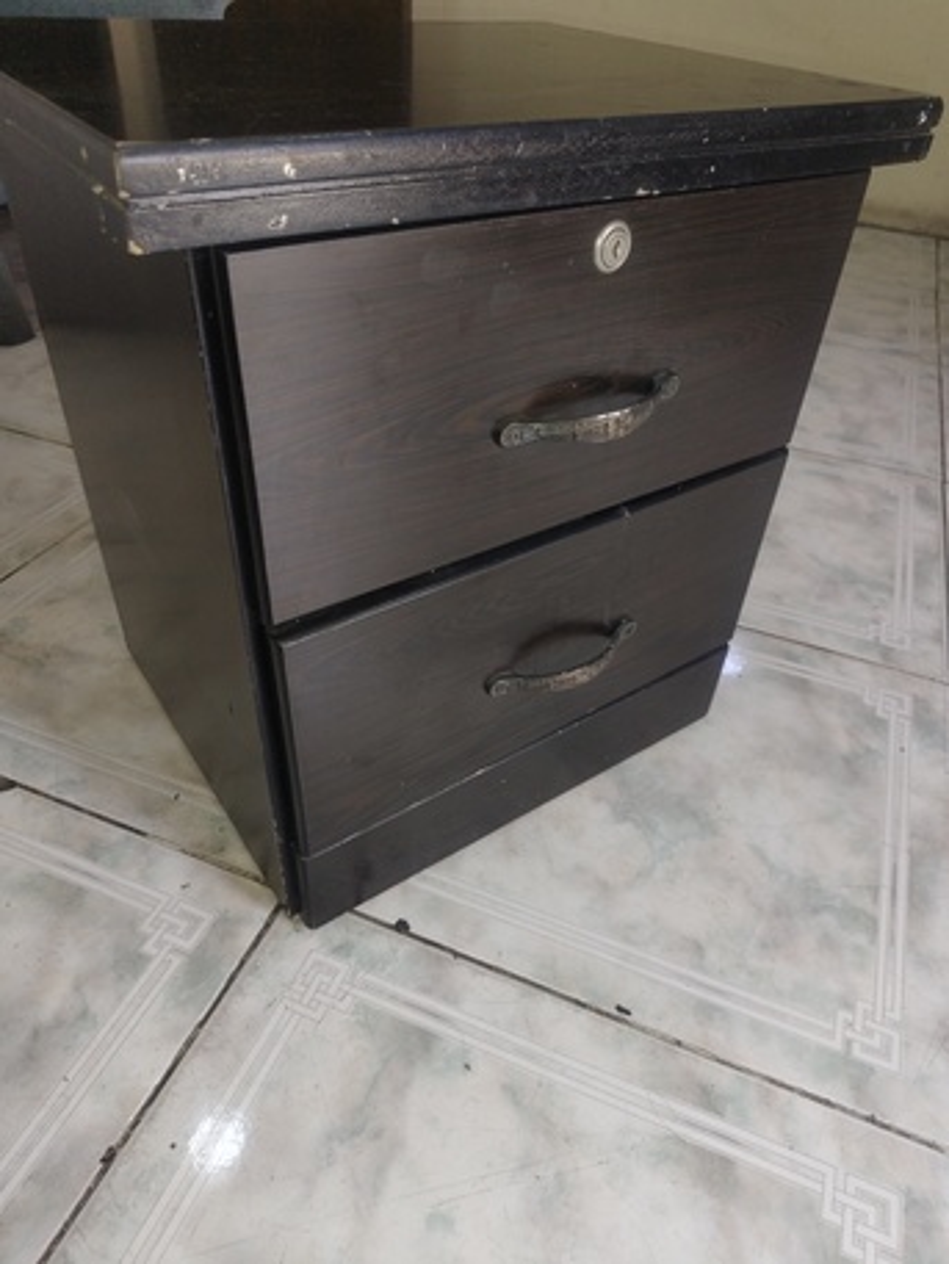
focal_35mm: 23
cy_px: 632
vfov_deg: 73.9
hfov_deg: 58.9
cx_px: 474
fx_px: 840
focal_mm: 5.56
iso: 163
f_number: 1.88
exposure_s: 1/100
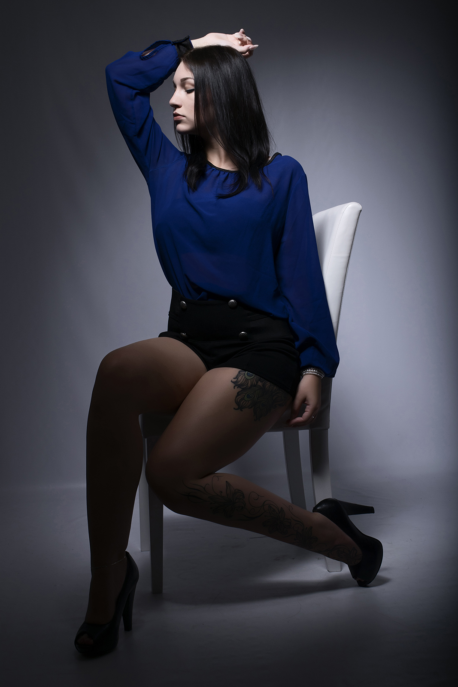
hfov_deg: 26.5
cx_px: 229
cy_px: 344
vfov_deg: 38.9
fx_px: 973
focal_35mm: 51
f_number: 13
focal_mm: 34
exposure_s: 1/200
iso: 100
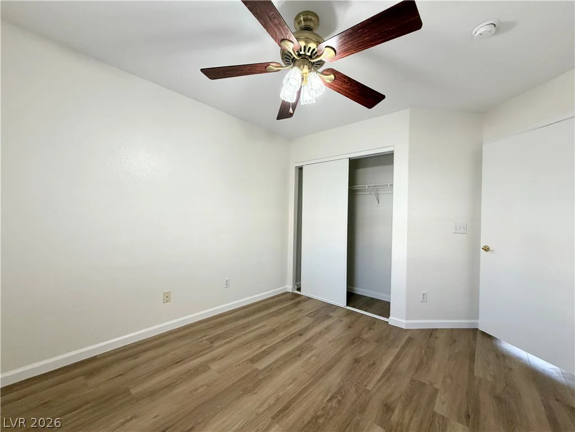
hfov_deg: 102.1
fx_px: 233
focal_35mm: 14
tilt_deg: -0.5
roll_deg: -1.4
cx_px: 288
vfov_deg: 85.7
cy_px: 216
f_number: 2.2
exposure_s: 1/121
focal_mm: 2.22
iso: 200
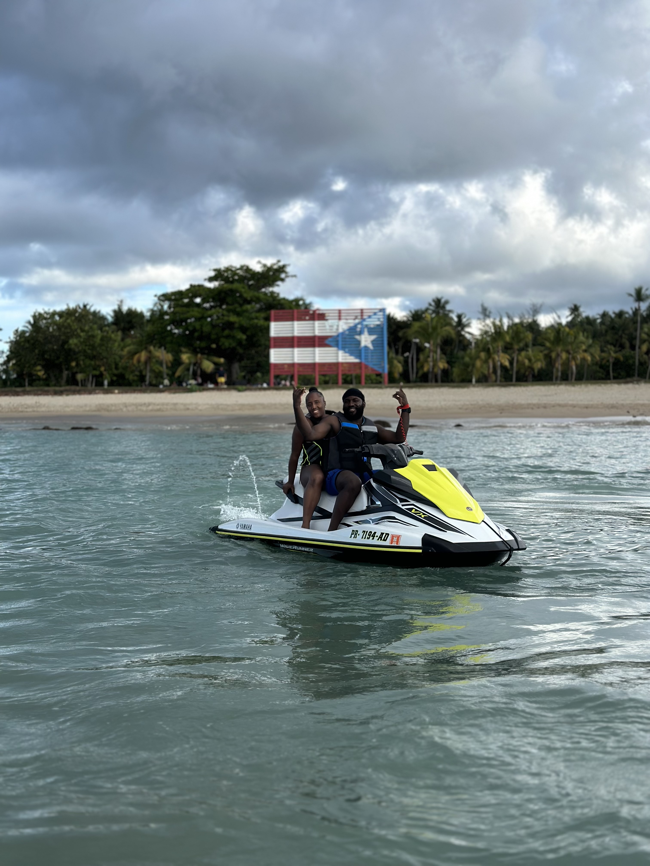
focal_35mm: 48
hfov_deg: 30.3
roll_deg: -1.2
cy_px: 433
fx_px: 1202
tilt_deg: -2.3
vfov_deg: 39.7
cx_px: 325
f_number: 1.78
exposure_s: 1/3367
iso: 80
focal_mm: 6.86
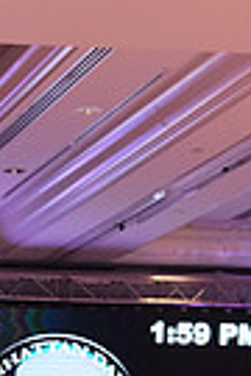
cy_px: 668
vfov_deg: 10.3
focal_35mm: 189
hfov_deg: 7.1
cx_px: -180
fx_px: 1976
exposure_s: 1/320
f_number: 6.3
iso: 2500
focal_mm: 44
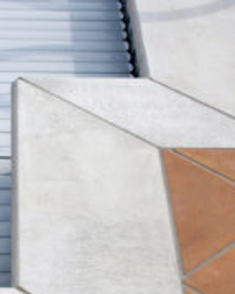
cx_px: -43
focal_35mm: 151
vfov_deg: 12.8
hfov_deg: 10.1
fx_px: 1314
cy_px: 194
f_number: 3.9
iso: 100
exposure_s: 1/1600
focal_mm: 18
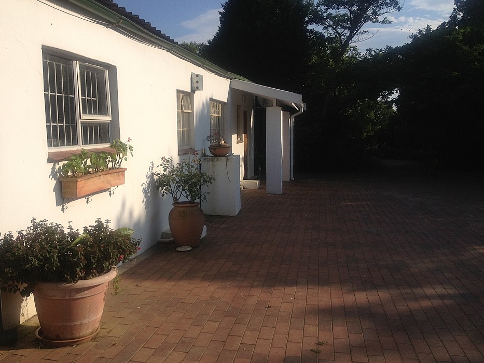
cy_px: 184
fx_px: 503
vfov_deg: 39.7
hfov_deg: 51.3
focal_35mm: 36
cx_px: 236
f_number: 2.4
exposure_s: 1/2123
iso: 50
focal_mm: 4.28
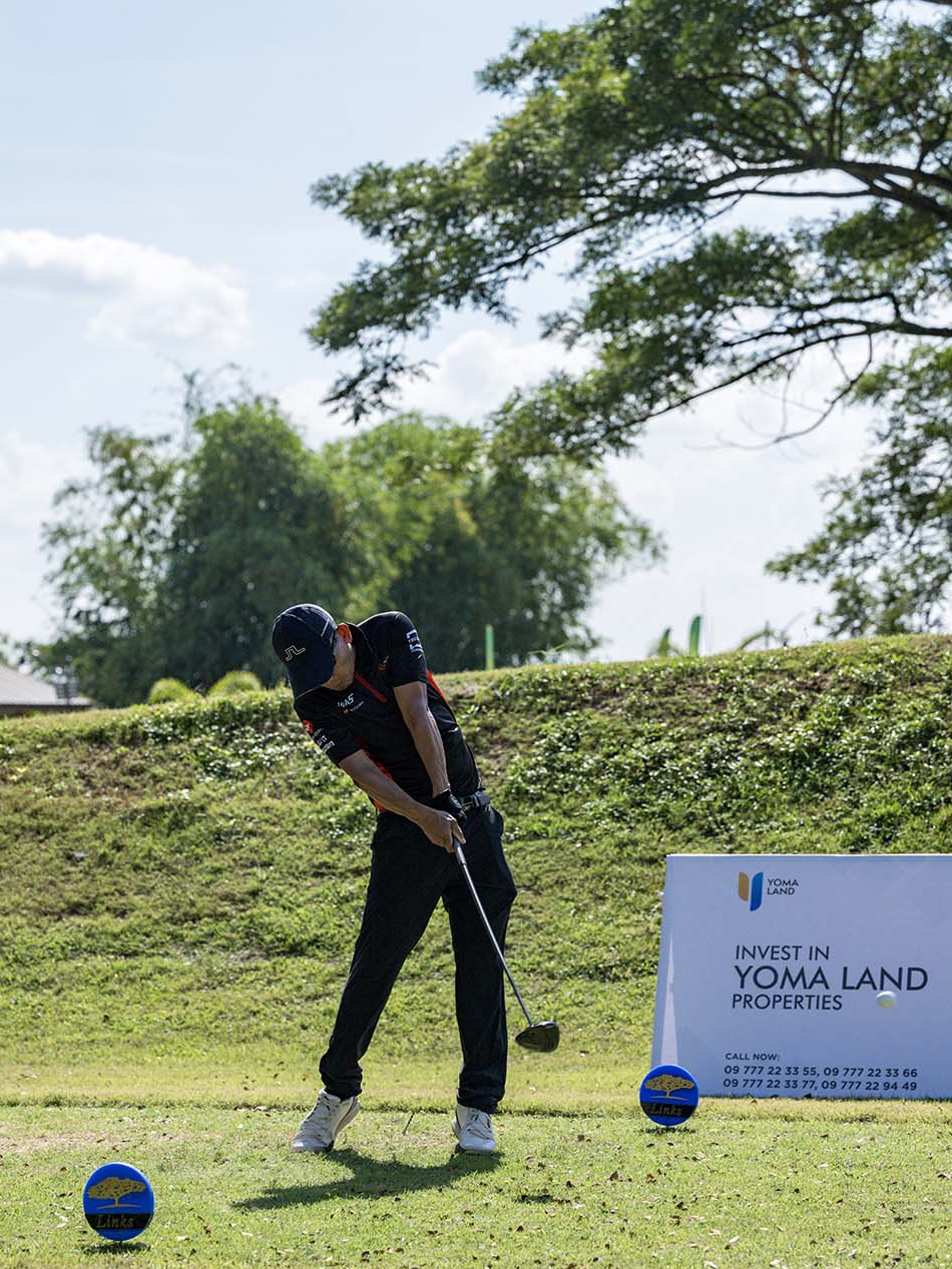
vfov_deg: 18.5
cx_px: 474
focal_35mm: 106
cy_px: 576
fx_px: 3888
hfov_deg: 14.0
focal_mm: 97
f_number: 4.5
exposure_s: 1/5000
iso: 125
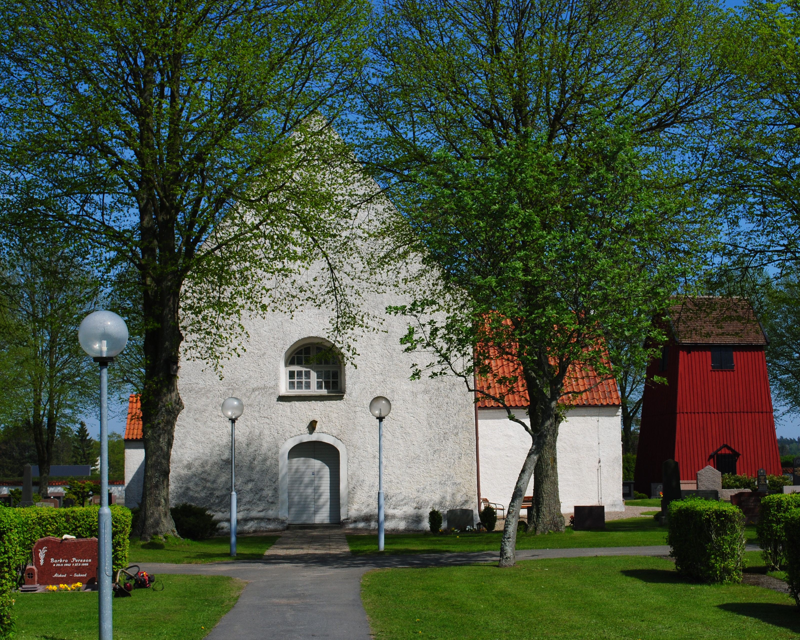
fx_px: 1373
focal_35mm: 58
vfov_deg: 26.2
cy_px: 321
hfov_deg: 32.5
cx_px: 420
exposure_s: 1/250
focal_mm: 34
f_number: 10
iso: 110
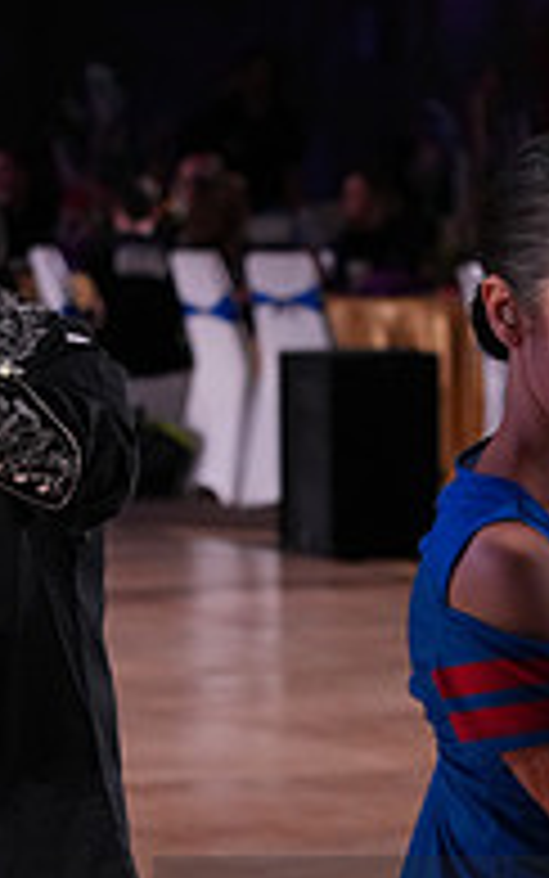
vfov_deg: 8.3
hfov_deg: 5.2
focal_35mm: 249
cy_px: 1009
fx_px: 5956
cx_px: 776
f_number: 4
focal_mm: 82
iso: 2500
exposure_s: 1/500
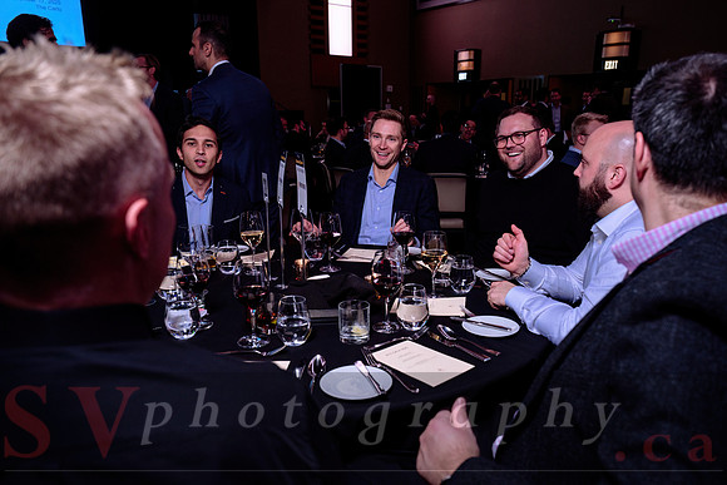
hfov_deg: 64.5
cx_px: 398
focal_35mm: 28
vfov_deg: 45.7
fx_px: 575
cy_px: 266
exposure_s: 1/40
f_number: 4
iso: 800
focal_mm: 26
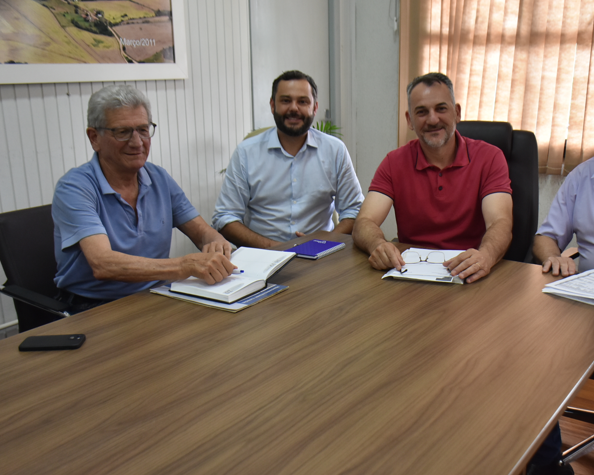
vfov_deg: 37.7
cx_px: 357
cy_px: 233
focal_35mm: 40
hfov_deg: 46.0
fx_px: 696
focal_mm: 23
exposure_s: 1/100
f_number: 5
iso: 800
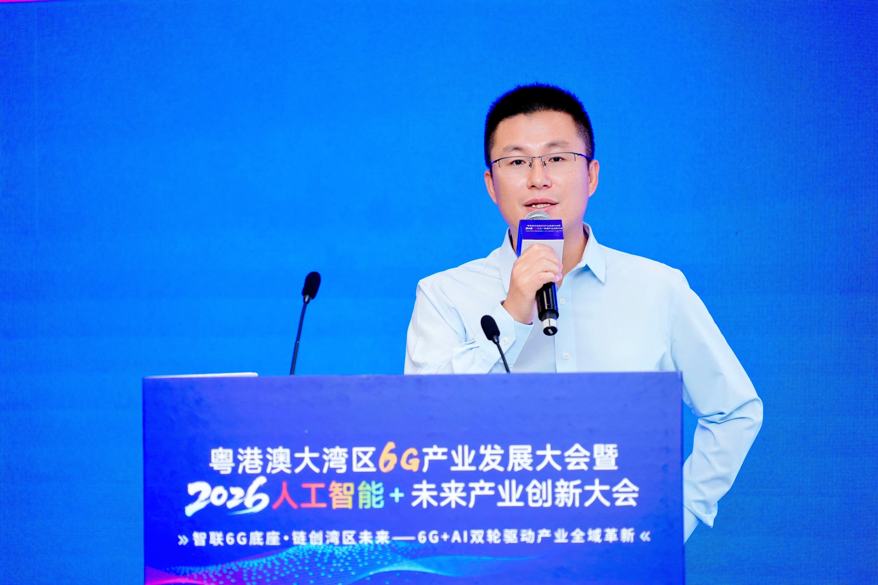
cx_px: 439
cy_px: 292
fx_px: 3390
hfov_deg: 14.8
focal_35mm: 139
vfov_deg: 9.9
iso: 640
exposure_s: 1/250
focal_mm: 139
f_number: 2.8
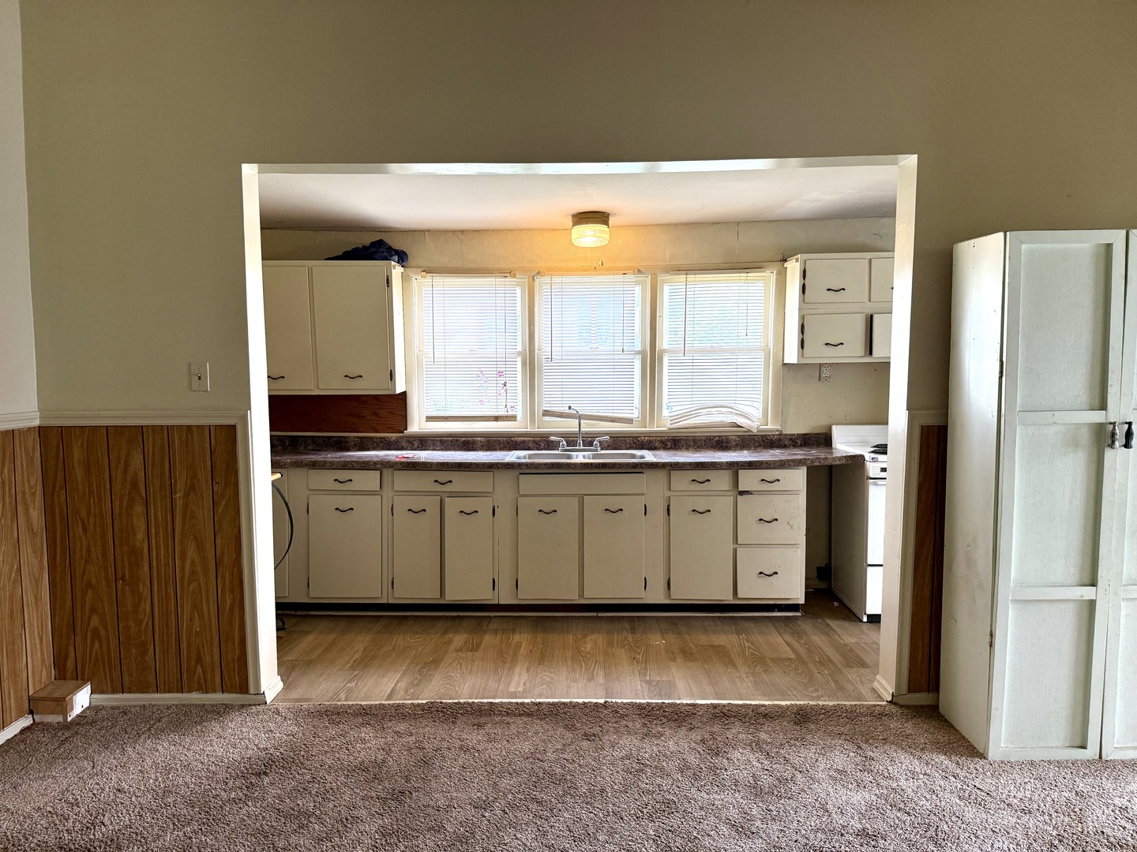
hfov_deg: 71.6
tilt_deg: -4.5
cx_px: 568
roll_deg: +0.0
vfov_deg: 56.8
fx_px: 788
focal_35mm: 24
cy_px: 426
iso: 200
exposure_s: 1/111
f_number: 1.78
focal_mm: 6.76
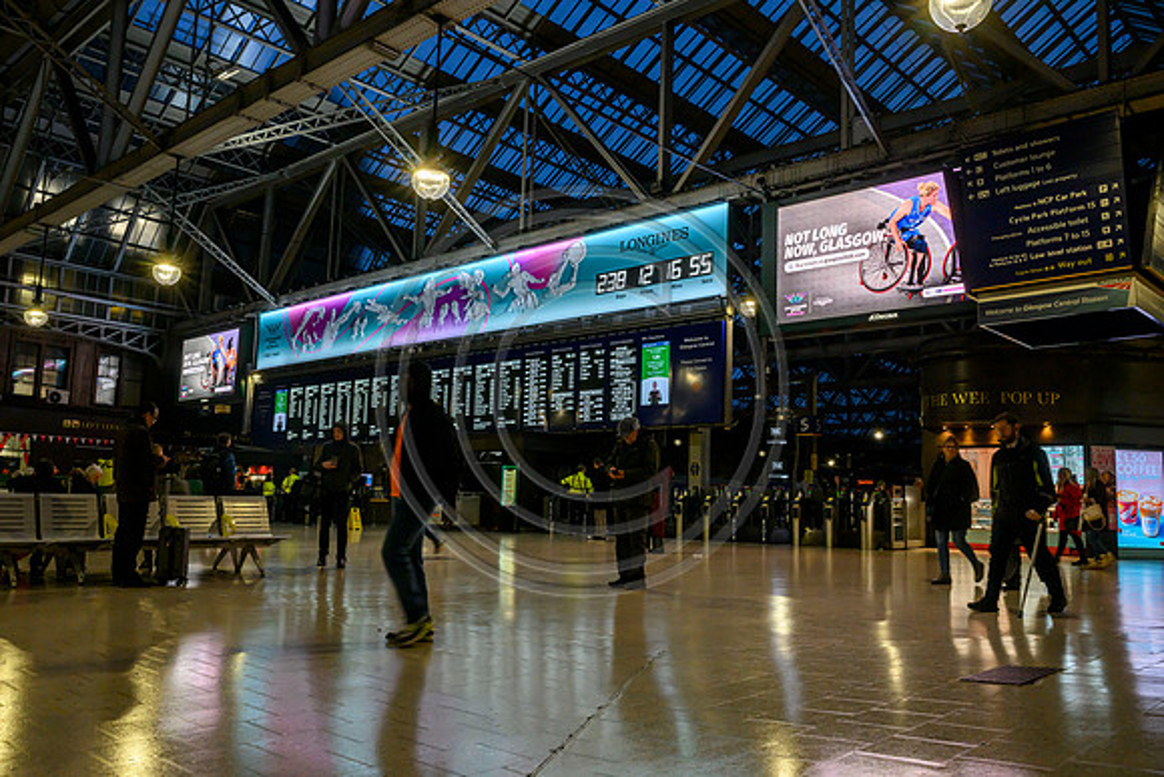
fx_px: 954
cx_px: 582
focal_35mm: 30
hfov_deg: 62.8
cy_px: 388
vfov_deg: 44.3
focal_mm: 29.5
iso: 1000
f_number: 11
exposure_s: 1/50
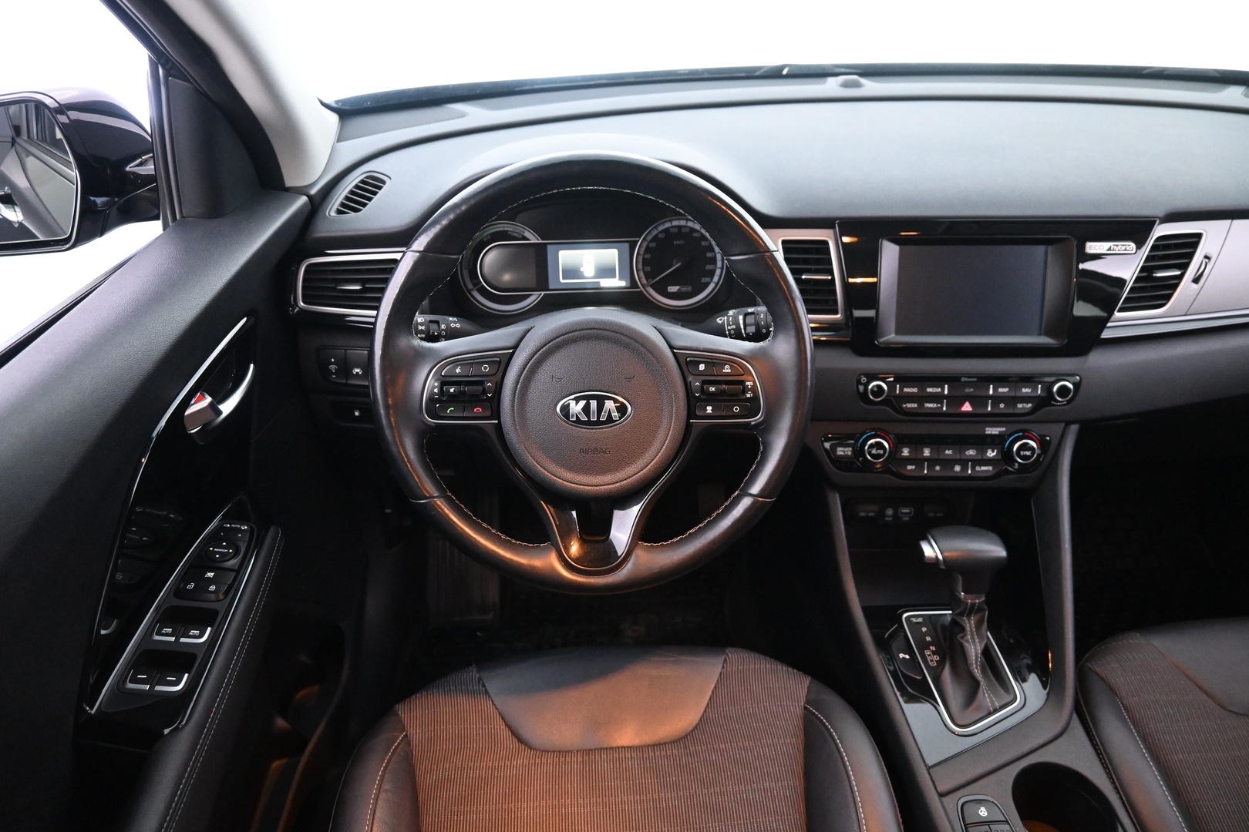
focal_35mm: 24
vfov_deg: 53.1
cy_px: 416
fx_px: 833
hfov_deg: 73.7
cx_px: 624
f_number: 3.5
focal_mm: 16
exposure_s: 1/25
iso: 4500
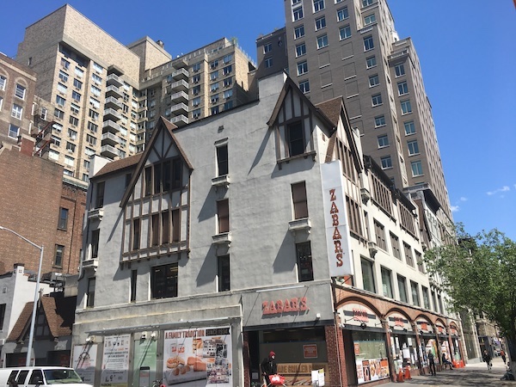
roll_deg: +2.6
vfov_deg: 48.2
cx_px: 258
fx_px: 432
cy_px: 194
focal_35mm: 29
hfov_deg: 61.7
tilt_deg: +19.0
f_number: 2.2
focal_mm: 4.15
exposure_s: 1/1374
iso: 25
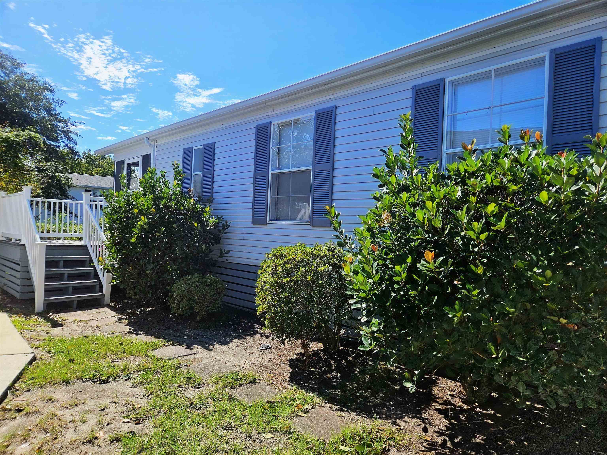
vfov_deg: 58.9
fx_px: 403
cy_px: 228
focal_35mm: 23
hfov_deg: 73.9
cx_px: 304
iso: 25
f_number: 1.8
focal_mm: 5.4
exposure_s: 1/1667
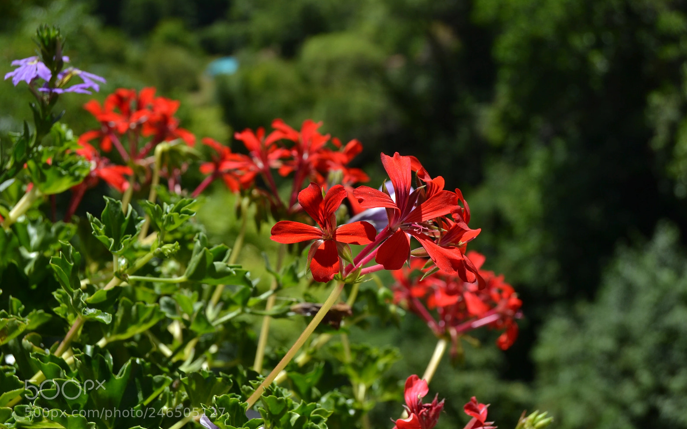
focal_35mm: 59
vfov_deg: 22.0
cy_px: 214
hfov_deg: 34.6
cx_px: 346
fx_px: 1105
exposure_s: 1/250
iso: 100
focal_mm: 38
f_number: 8
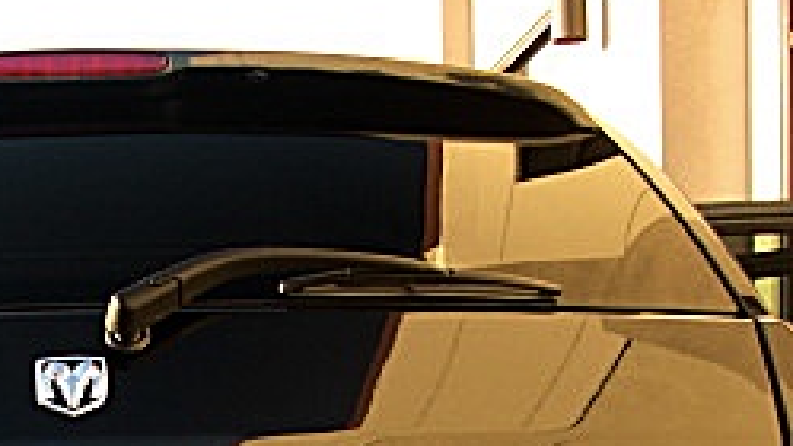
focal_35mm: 101
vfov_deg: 11.5
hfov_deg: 20.7
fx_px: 2124
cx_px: 80
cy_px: 669
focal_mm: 6.3
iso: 50
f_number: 2.8
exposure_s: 1/125
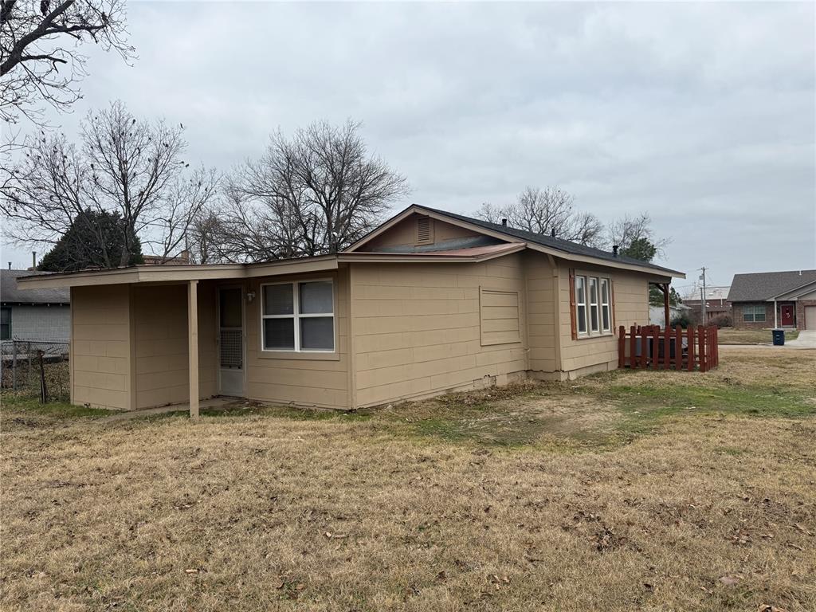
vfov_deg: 56.8
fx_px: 566
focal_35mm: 24
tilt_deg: +1.6
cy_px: 306
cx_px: 408
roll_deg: +1.7
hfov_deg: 71.6
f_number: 1.78
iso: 80
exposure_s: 1/1901
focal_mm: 6.76
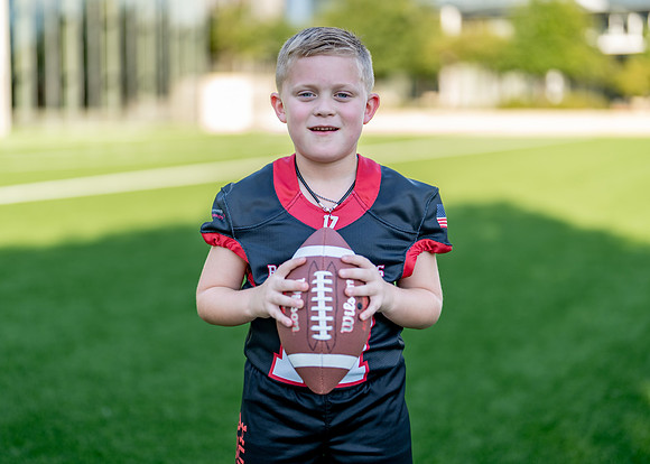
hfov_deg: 34.1
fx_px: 1061
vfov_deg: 24.7
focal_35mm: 57
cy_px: 209
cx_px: 308
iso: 100
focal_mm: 50
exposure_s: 1/1250
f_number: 1.2
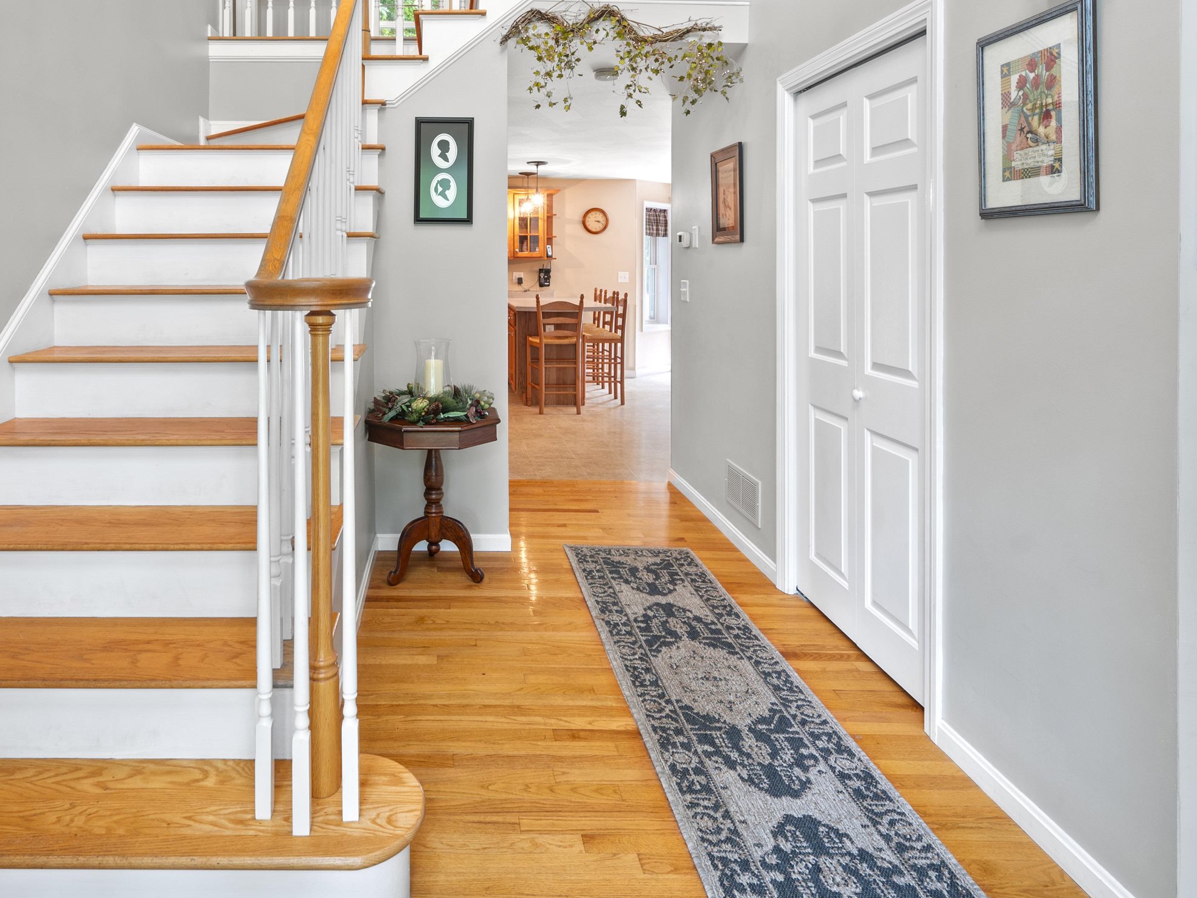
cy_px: 284
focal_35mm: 21
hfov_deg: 76.7
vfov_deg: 61.6
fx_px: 726
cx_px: 408
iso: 250
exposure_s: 4
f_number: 7.1
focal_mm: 14
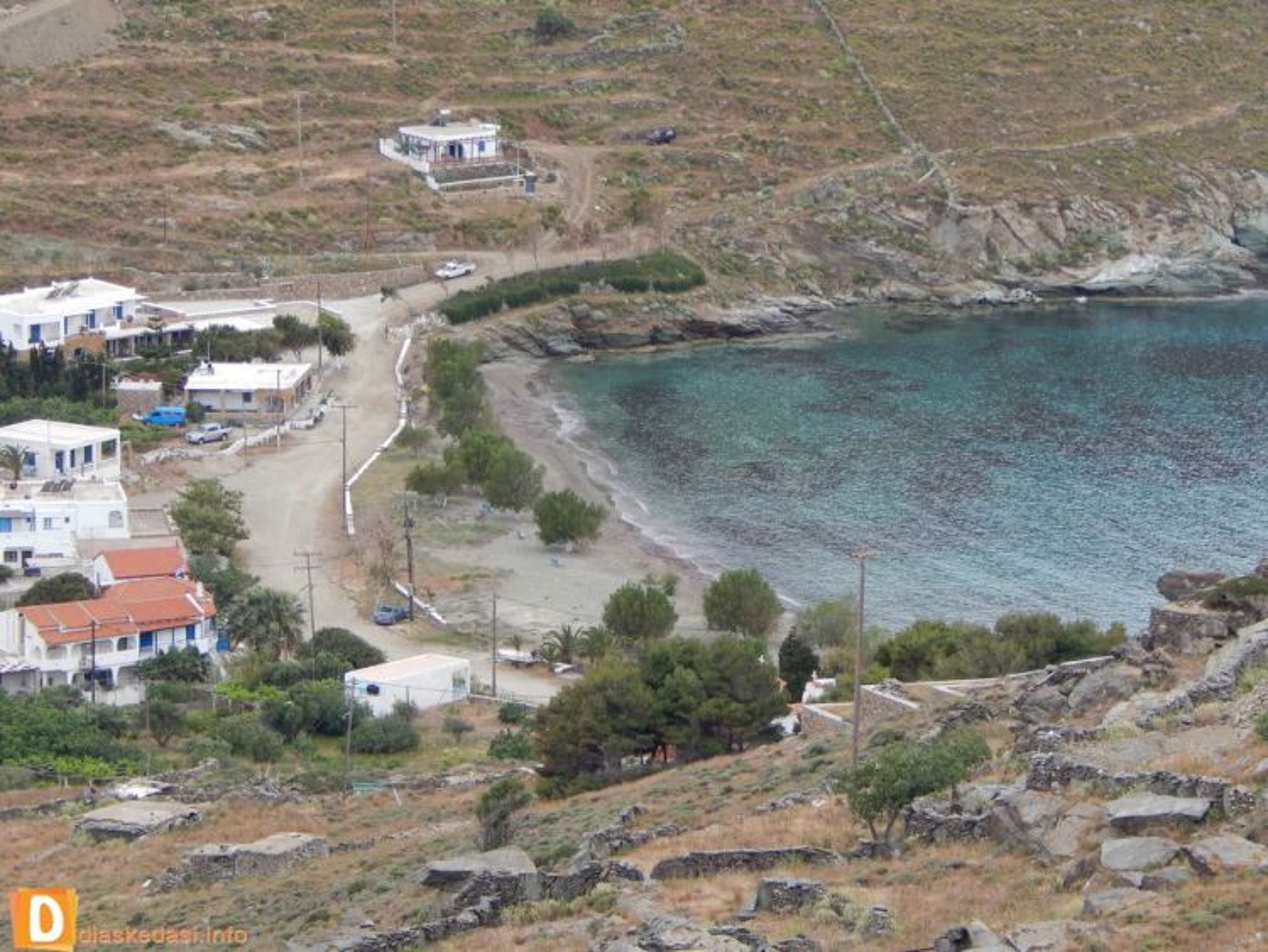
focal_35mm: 209
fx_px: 7658
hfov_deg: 9.5
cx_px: 634
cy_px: 476
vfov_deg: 7.1
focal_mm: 37.1
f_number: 5.4
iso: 125
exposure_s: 1/50
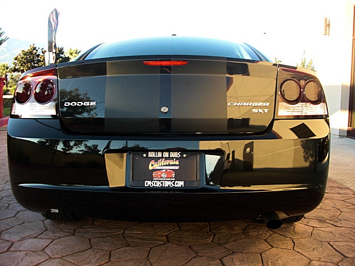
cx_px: 178
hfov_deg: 51.4
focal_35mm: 36
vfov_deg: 39.7
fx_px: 369
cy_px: 133
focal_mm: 6.3
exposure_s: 1/80
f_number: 2.8
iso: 50
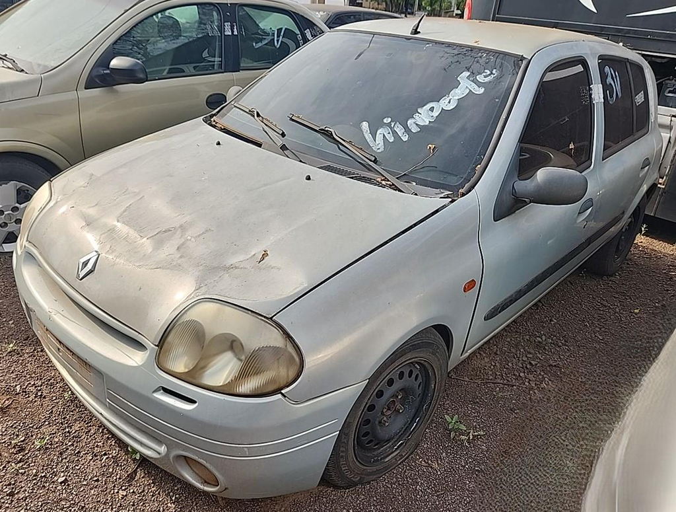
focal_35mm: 23
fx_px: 451
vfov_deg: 59.2
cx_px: 338
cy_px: 256
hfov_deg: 73.7
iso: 50
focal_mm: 5.4
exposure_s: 1/452
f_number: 1.8
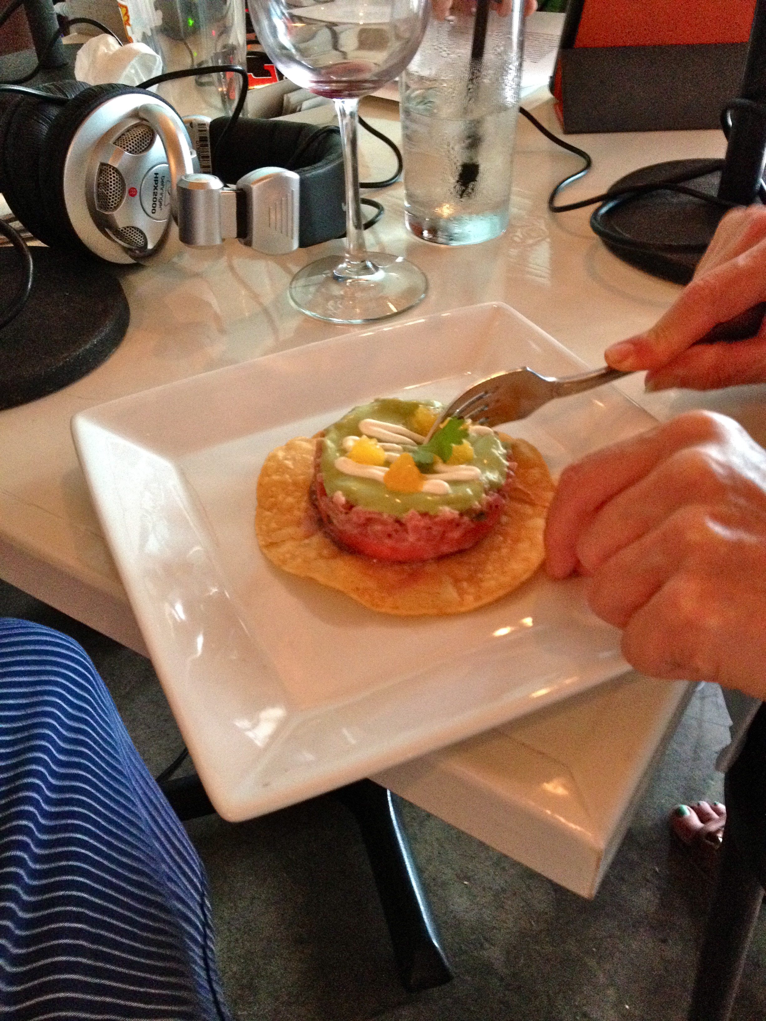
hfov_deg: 40.7
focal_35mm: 35
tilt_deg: -44.9
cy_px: 510
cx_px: 383
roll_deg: +4.7
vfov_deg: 52.6
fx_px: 1033
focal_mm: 4.28
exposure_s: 1/20
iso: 400
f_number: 2.4
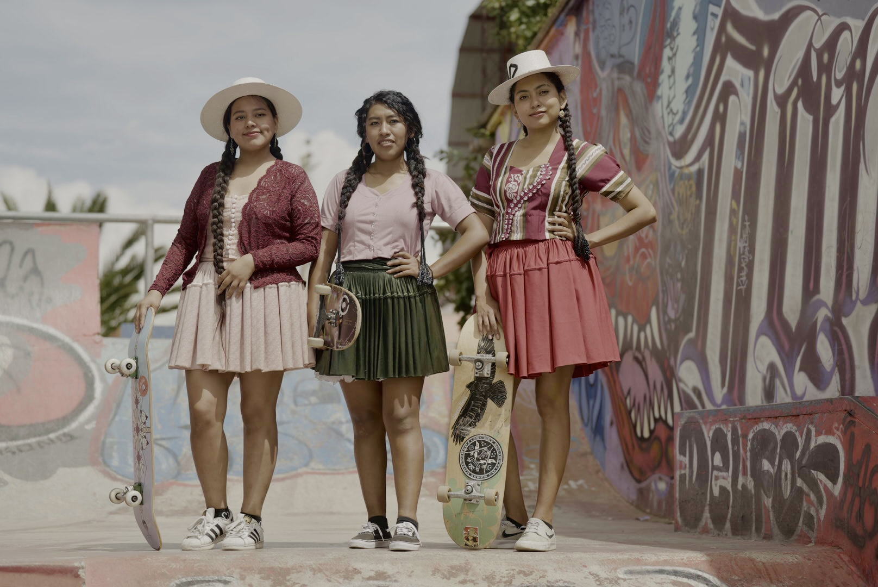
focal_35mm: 81
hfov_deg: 25.0
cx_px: 439
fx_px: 1977
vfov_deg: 16.9
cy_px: 294
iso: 160
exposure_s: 1/60
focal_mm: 81
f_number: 2.8
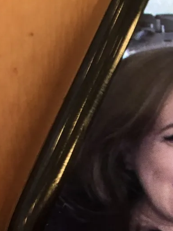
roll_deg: -11.4
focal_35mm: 139
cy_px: 81
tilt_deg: -40.8
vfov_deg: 14.2
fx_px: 926
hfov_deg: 10.2
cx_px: 294
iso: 40
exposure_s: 1/24
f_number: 1.8
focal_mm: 3.99
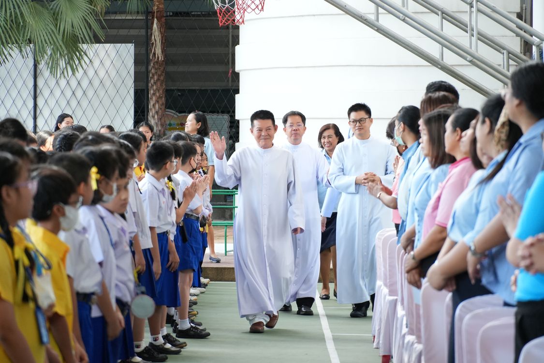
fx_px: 3060
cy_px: 182
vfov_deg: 6.8
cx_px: 272
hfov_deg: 10.2
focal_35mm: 202
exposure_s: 1/125
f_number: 5.6
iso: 1600
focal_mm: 135
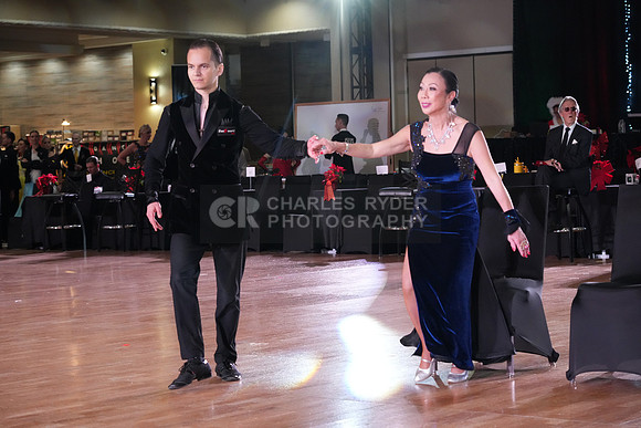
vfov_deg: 15.2
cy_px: 214
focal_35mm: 90
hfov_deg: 22.6
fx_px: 1603
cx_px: 320
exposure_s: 1/320
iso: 5000
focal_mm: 90
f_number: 5.6
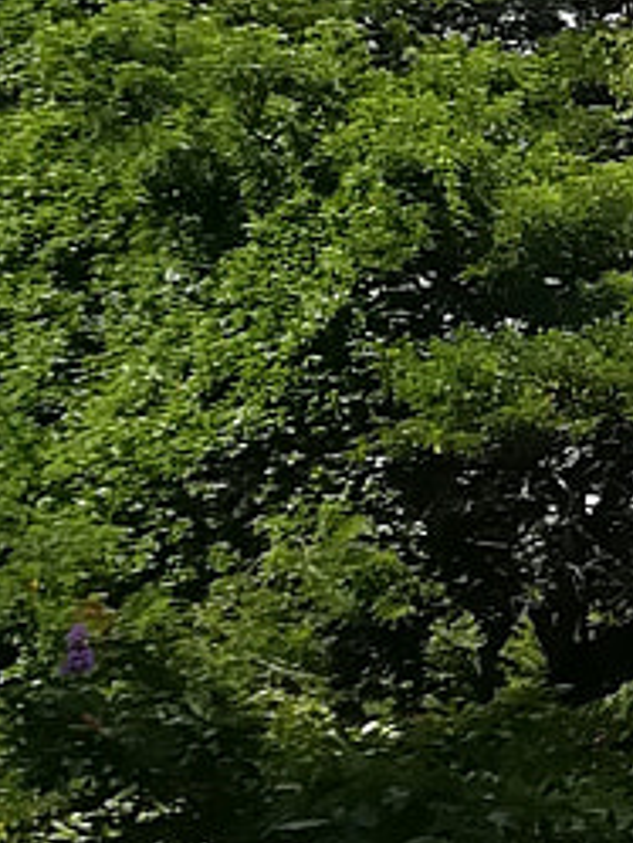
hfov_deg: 7.8
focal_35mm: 167
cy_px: -396
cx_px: 1828
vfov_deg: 11.4
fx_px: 4068
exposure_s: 1/546
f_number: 2.2
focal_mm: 3.83
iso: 50
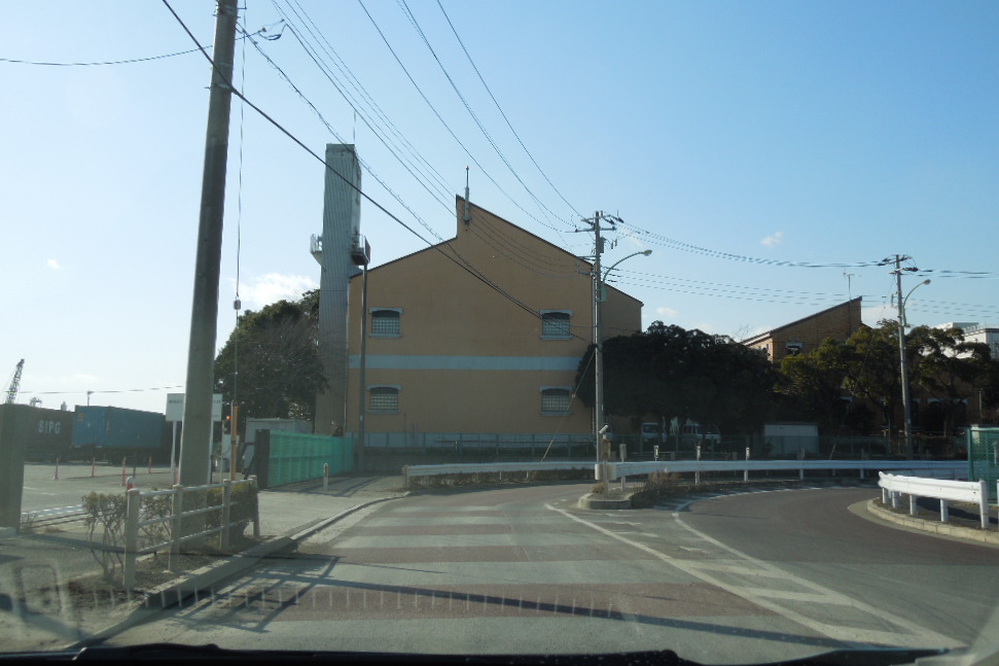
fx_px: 943
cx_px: 520
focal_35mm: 34
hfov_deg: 55.8
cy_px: 296
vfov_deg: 38.8
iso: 100
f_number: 3.6
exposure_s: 1/1000
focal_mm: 5.6
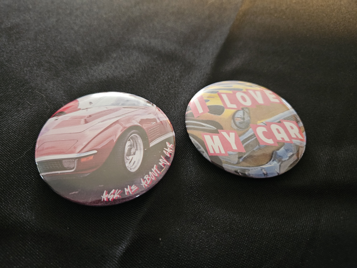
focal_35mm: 23
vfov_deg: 58.9
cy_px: 134
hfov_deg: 73.9
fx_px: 237
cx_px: 178
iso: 500
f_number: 1.8
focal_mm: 5.4
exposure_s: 1/24
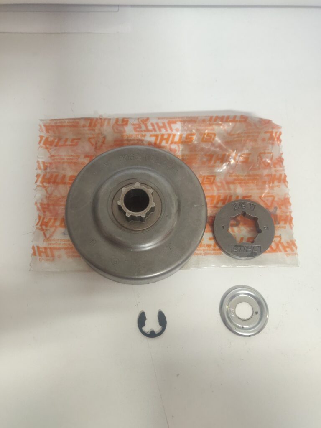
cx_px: 160
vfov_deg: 69.4
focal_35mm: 25
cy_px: 214
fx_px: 309
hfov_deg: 54.9
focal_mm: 4.25
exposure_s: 1/20
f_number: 1.7
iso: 640
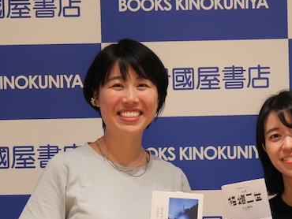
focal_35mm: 159
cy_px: 186
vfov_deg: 9.3
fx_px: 1342
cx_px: 189
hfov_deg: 12.4
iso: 1250
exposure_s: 1/100
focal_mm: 46
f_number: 4.9
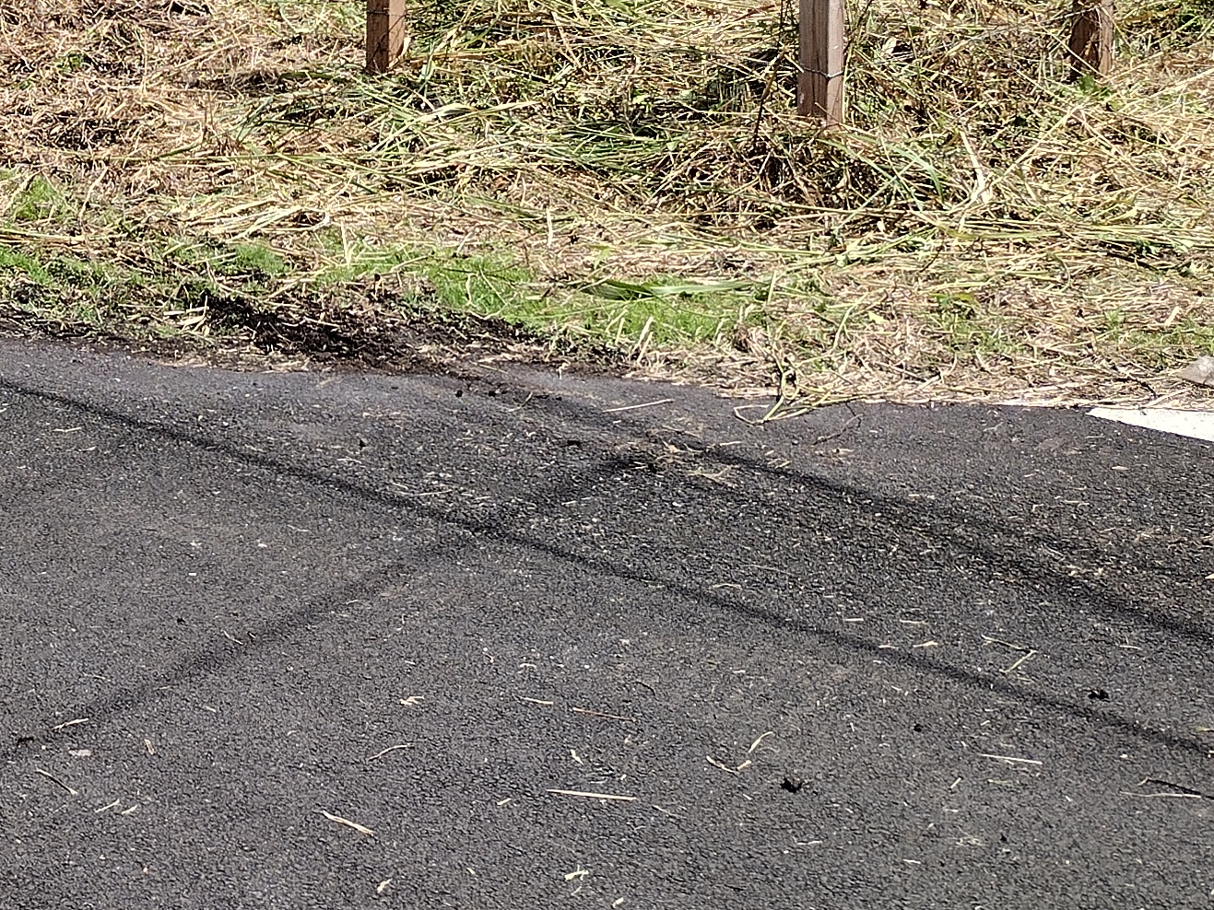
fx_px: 2876
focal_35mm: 82
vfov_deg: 16.6
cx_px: -136
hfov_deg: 22.4
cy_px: -396
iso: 100
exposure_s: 1/1800
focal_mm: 4.71
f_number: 1.7
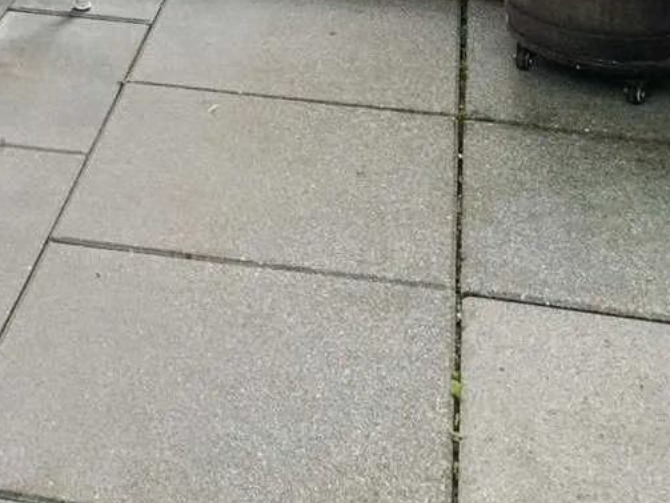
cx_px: 91
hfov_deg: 21.8
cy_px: -643
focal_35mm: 88
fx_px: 1704
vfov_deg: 13.3
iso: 400
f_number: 7.1
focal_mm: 10
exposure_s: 1/50
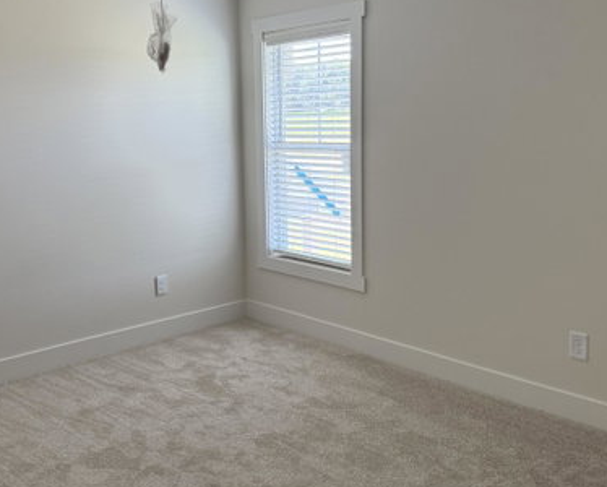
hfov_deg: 45.3
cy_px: 211
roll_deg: +1.1
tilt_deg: -9.5
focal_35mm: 40
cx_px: 223
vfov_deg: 37.3
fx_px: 719
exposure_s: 1/138
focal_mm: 6.76
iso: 160
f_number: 1.78
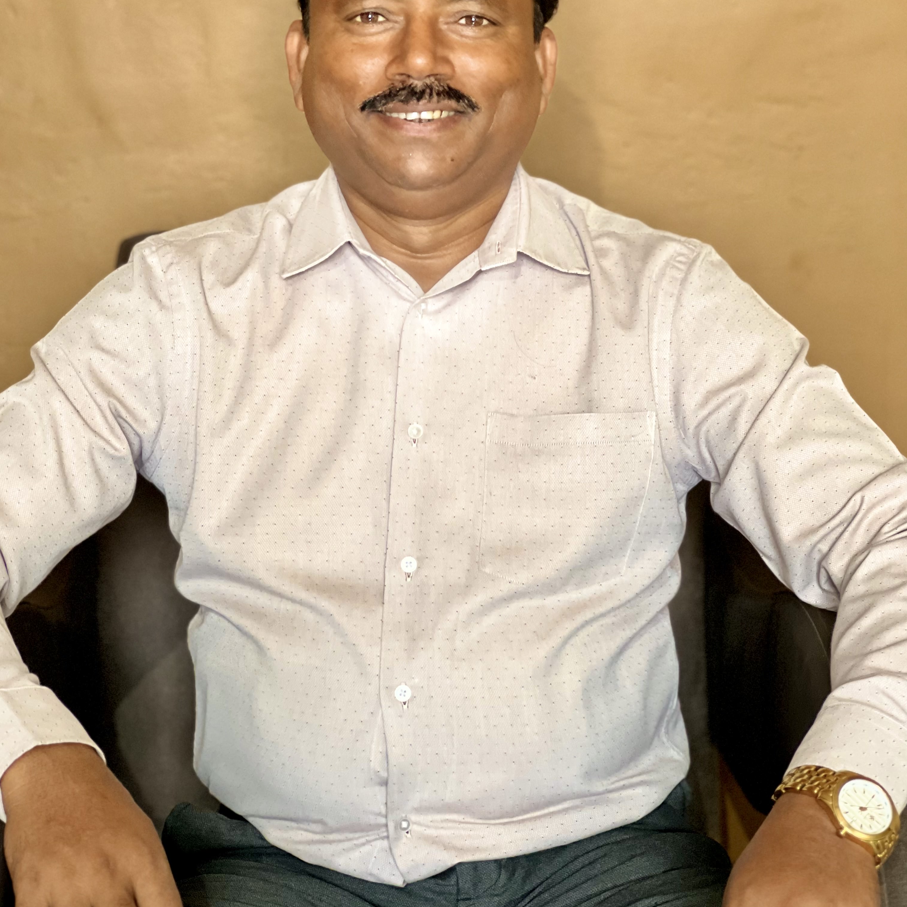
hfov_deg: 19.1
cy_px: 363
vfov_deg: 19.1
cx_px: 454
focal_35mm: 91
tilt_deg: -7.8
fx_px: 2698
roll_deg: +0.5
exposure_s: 1/20
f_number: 2.8
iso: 400
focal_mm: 9
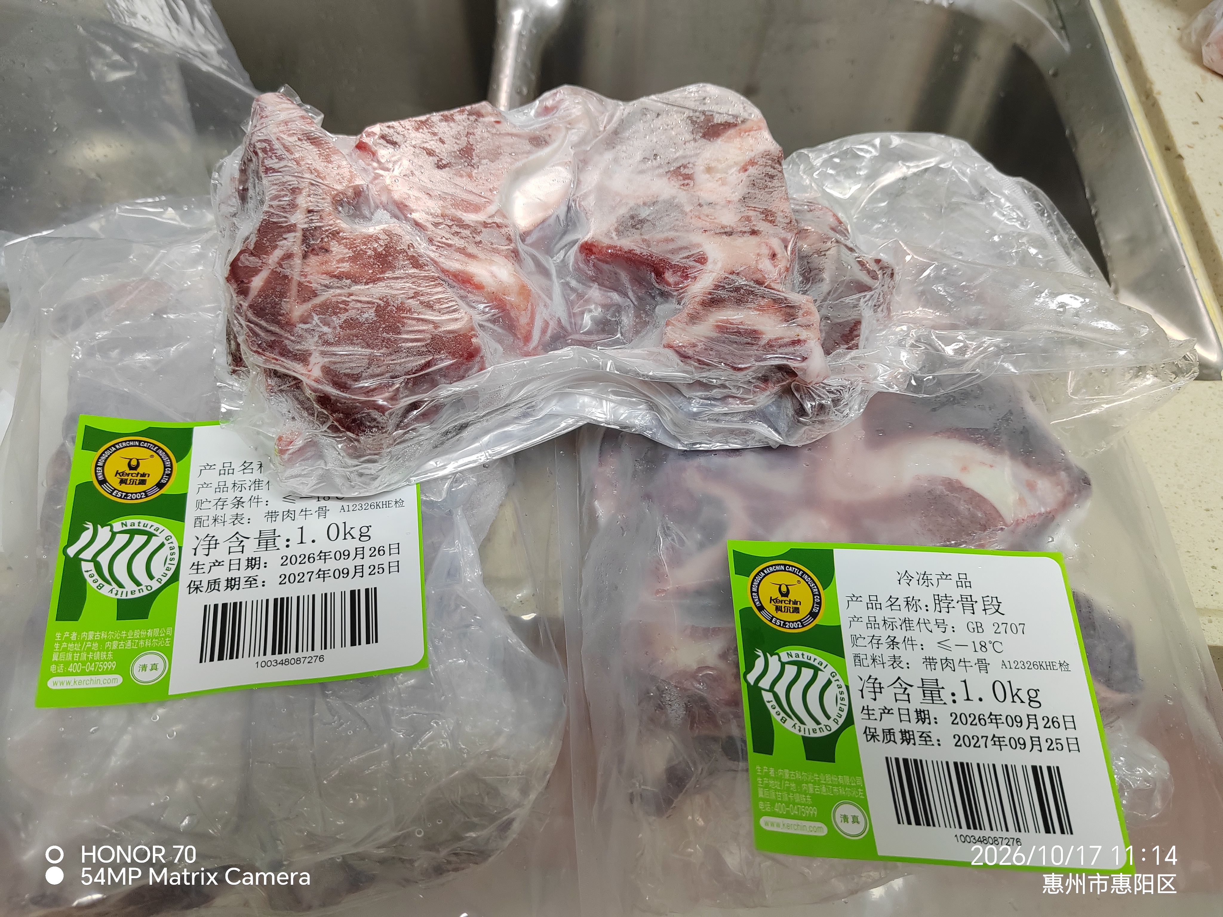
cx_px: 612
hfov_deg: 65.3
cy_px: 458
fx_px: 954
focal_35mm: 27
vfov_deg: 51.4
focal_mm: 5.52
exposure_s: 1/50
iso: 640
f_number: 1.9
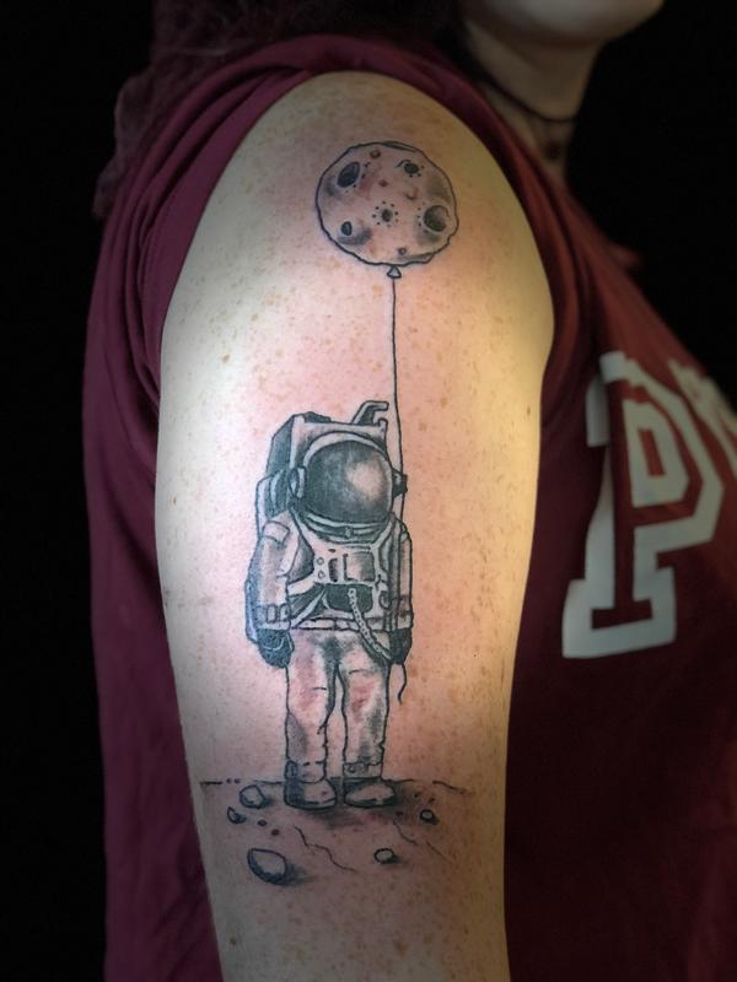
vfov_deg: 33.8
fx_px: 1618
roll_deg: +1.2
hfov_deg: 25.7
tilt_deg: -6.8
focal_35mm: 57
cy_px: 491
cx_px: 368
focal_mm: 6.6
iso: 250
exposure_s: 1/60
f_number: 2.8
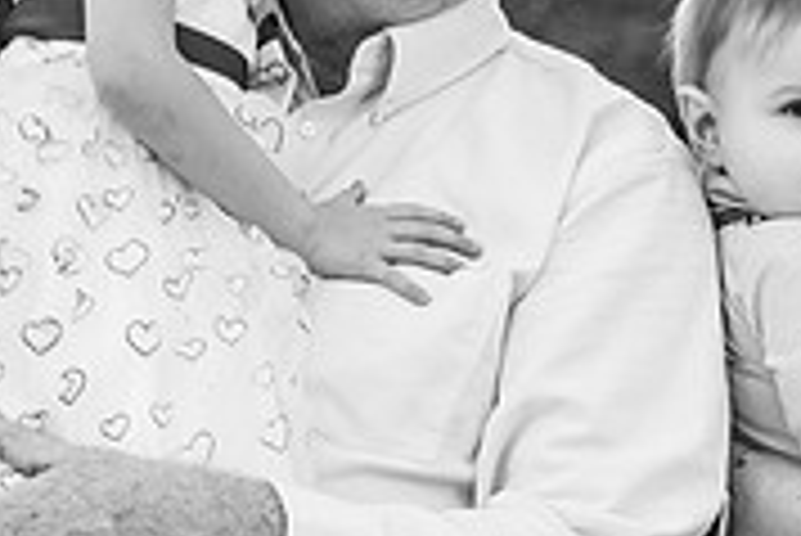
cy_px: 327
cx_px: 482
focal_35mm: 228
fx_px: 5077
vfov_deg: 6.0
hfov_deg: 9.0
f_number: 3.5
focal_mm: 70
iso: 200
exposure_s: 1/125
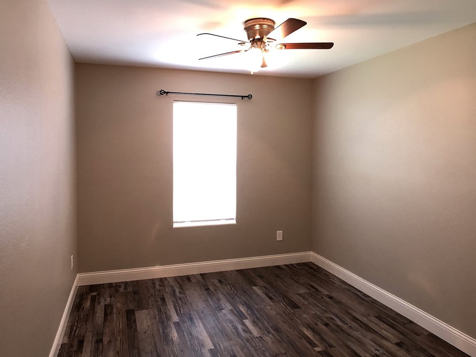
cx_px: 214
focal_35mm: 35
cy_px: 160
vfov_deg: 40.6
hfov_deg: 52.5
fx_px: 481
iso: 40
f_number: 1.8
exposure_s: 1/15
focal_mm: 3.99
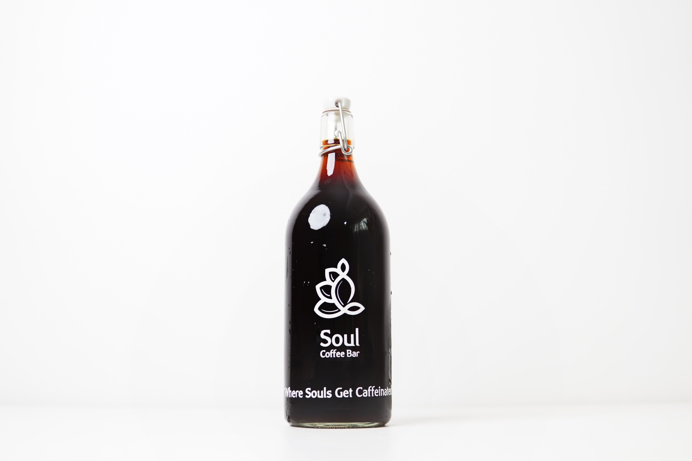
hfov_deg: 43.6
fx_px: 865
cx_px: 346
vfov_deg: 29.9
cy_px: 230
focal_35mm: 45
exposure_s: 1/160
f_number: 1.8
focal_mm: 30
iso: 320
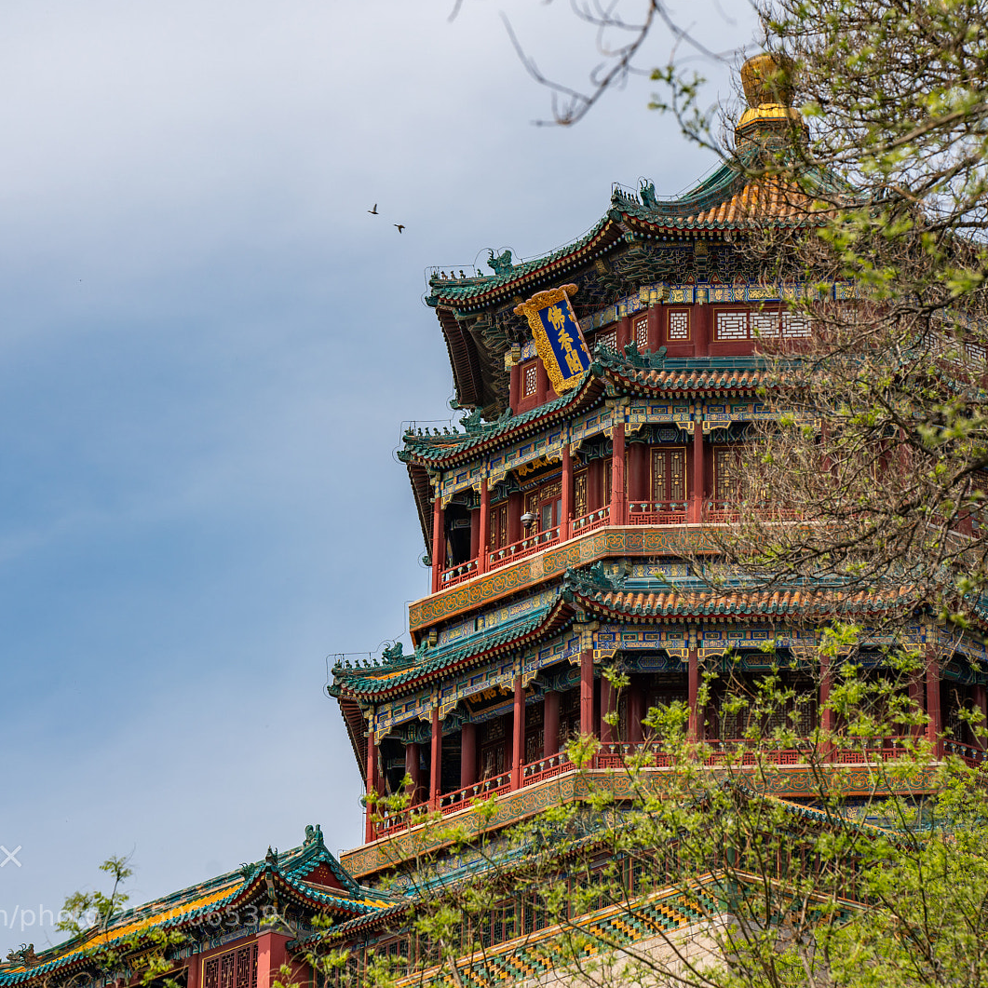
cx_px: 535
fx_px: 5586
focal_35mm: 173
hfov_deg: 10.1
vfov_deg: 10.1
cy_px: 492
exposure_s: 1/320
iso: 100
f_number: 8
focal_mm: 135
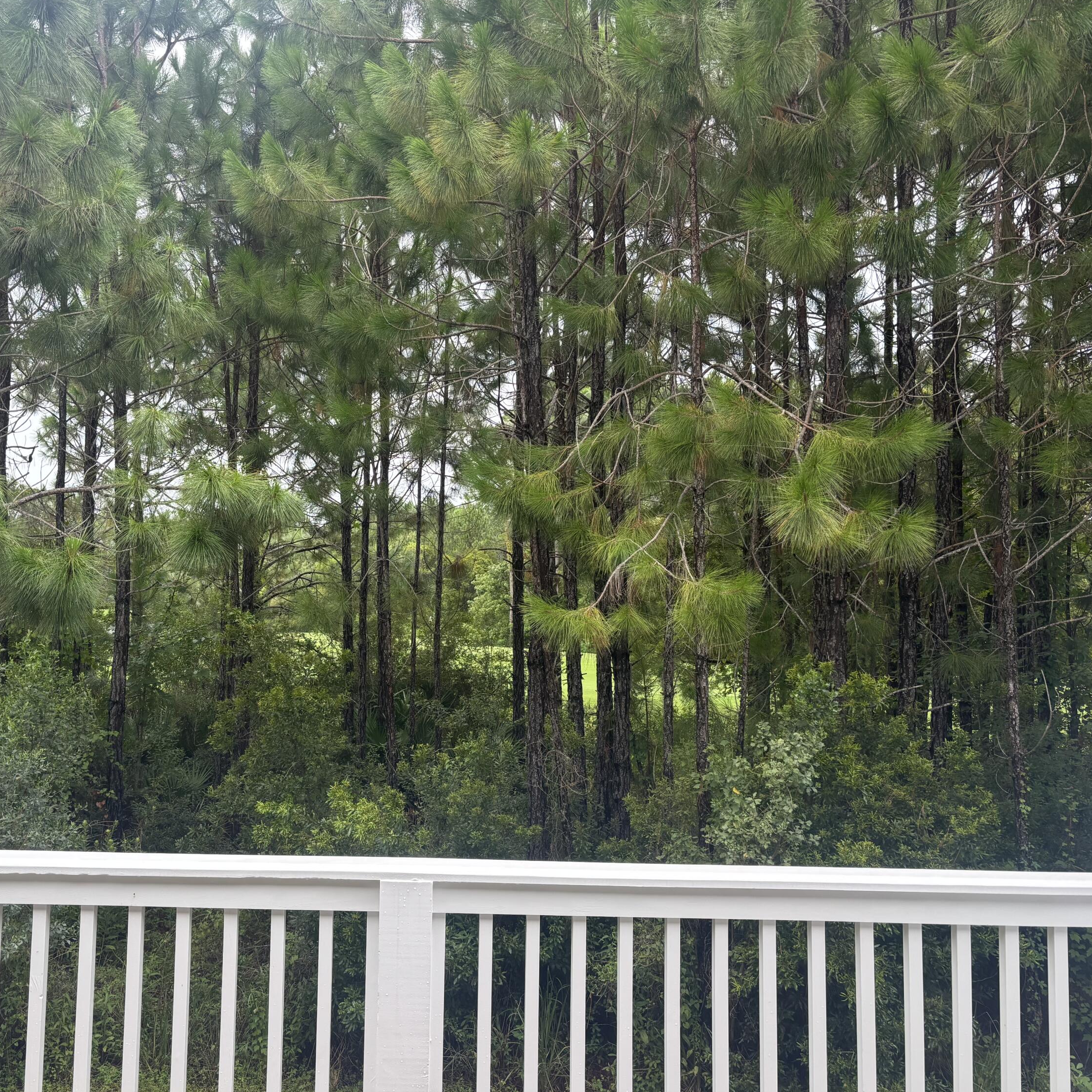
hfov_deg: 52.1
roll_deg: -1.2
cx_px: 428
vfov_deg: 52.5
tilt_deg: +2.7
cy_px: 547
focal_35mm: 31
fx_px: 1106
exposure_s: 1/662
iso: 50
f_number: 1.6
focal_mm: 5.96
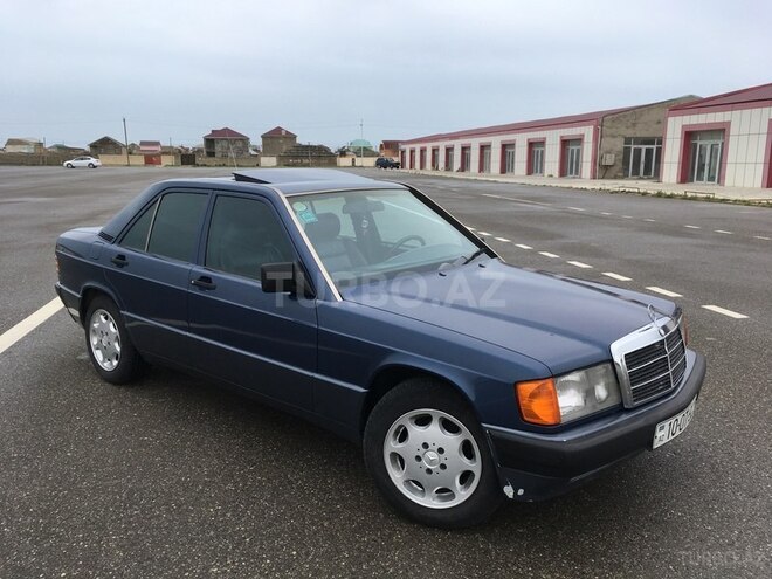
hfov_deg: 61.7
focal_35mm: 29
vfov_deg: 48.2
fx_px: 647
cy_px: 290
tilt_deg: -11.6
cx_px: 386
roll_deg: -1.2
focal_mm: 4.15
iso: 25
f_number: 2.2
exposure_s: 1/610
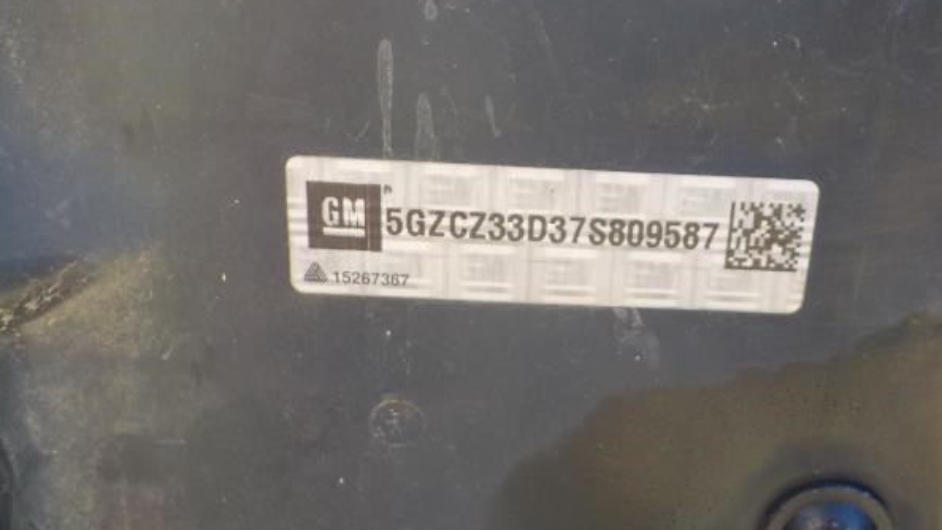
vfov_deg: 26.9
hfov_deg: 46.1
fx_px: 1099
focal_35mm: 44
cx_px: 571
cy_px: 178
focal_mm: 4.1
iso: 125
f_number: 3.3
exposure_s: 1/60
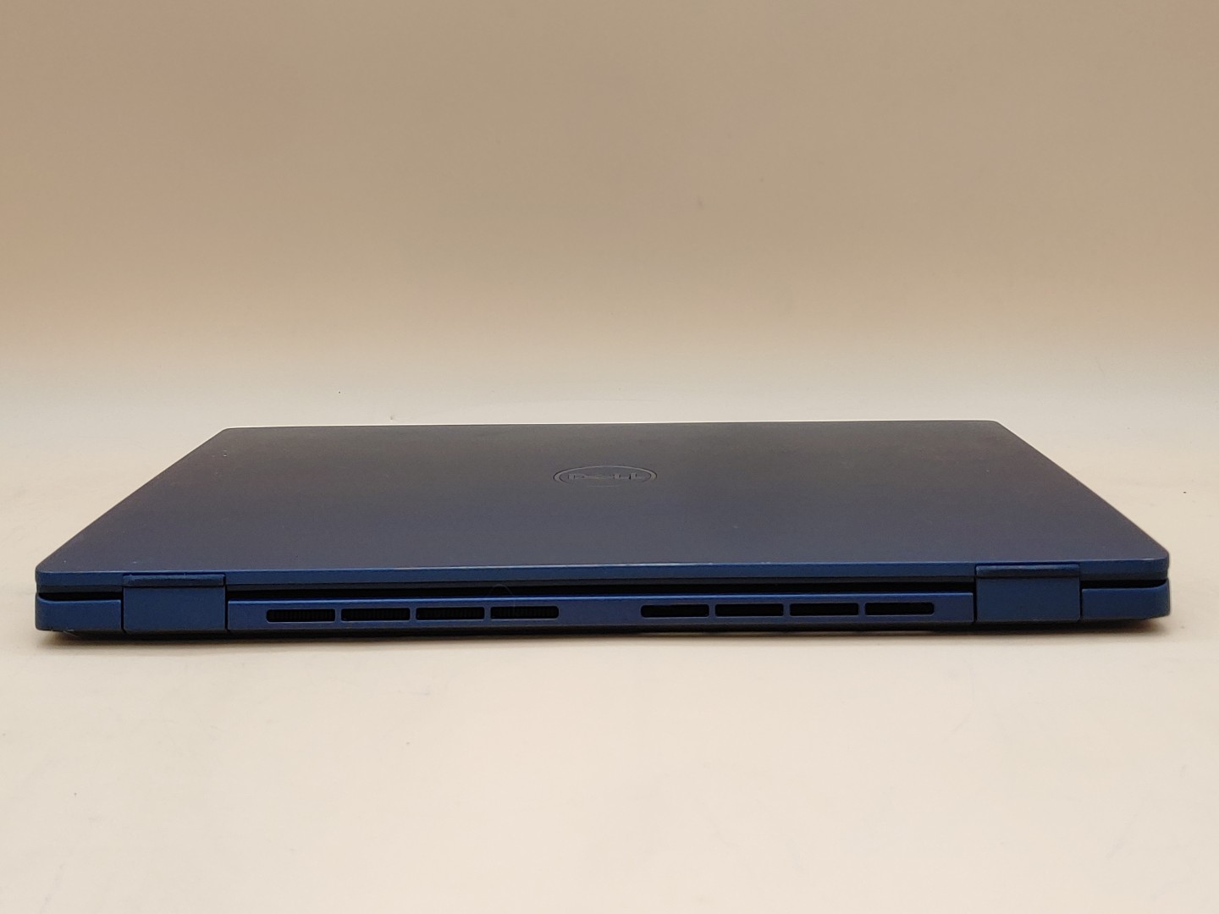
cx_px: 610
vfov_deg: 35.1
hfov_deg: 45.8
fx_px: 1444
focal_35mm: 41
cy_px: 457
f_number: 1.8
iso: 50
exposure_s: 1/136
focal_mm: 4.36
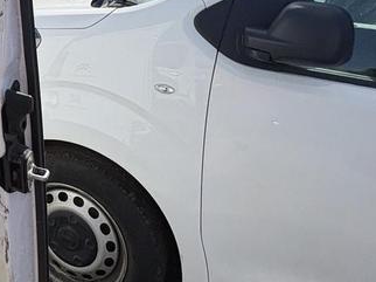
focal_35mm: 39
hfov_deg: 37.3
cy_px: -27
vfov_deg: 32.4
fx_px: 423
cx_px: -67
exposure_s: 1/1420
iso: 40
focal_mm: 2.22
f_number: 2.2
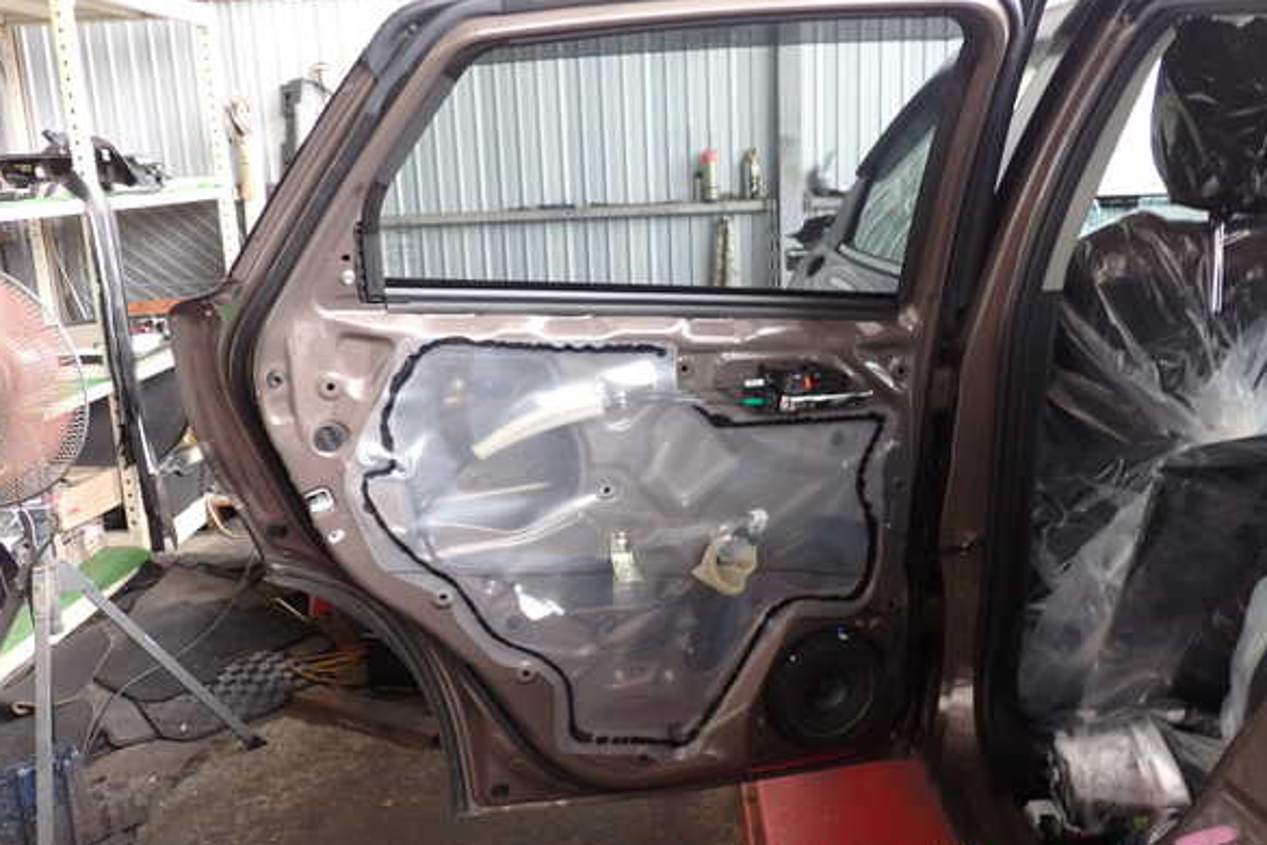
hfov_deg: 58.7
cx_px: 639
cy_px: 410
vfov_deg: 41.1
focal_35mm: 32
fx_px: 1126
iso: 200
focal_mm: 5.4
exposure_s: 1/50
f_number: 2.3
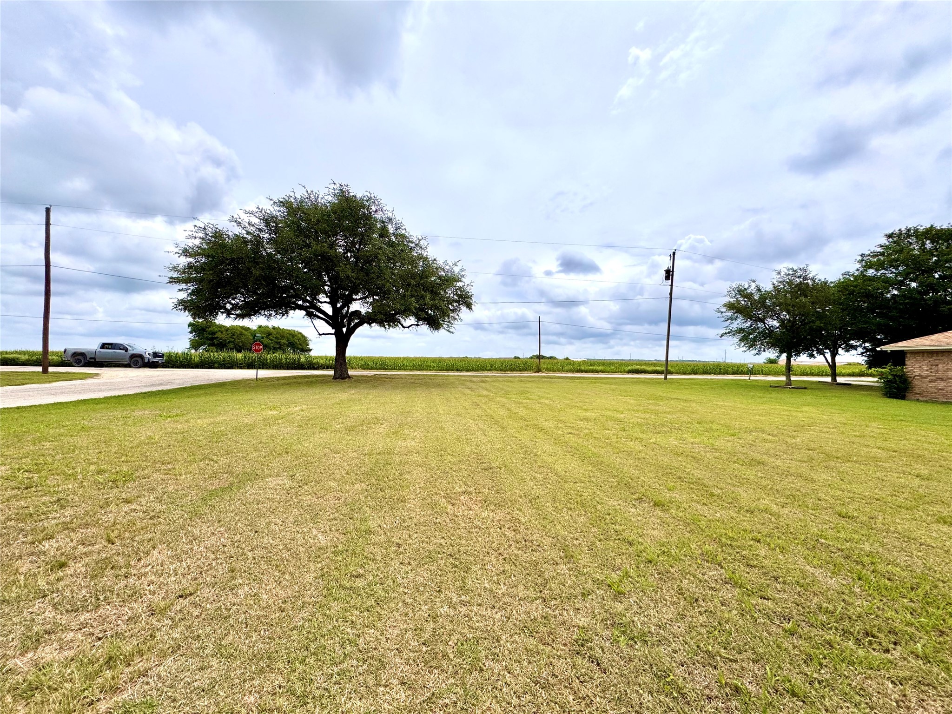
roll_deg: -1.3
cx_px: 476
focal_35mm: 14
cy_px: 357
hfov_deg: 102.1
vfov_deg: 85.7
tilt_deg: +0.6
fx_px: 385
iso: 40
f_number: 2.2
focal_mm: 2.22
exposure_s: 1/3906
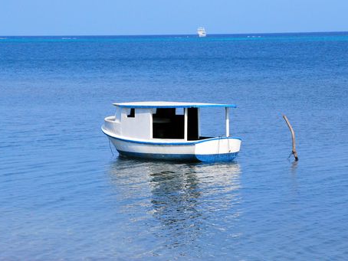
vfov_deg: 9.0
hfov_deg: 11.9
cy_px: 130
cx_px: 178
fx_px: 1670
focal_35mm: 166
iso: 800
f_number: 10
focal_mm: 102
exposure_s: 1/1600
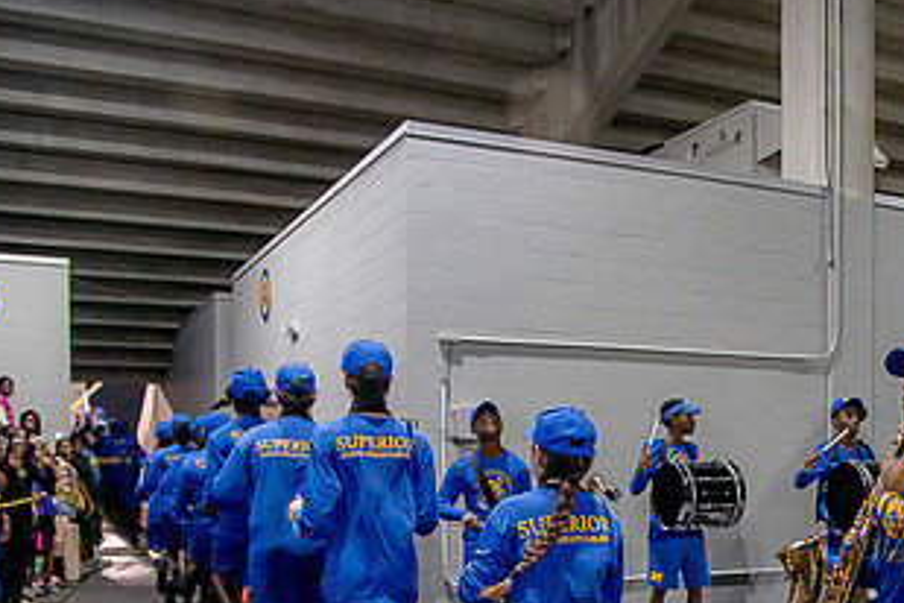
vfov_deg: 28.7
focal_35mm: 45
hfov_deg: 42.4
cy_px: 542
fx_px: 1130
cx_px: 670
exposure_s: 1/200
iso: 2000
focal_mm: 24
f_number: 4
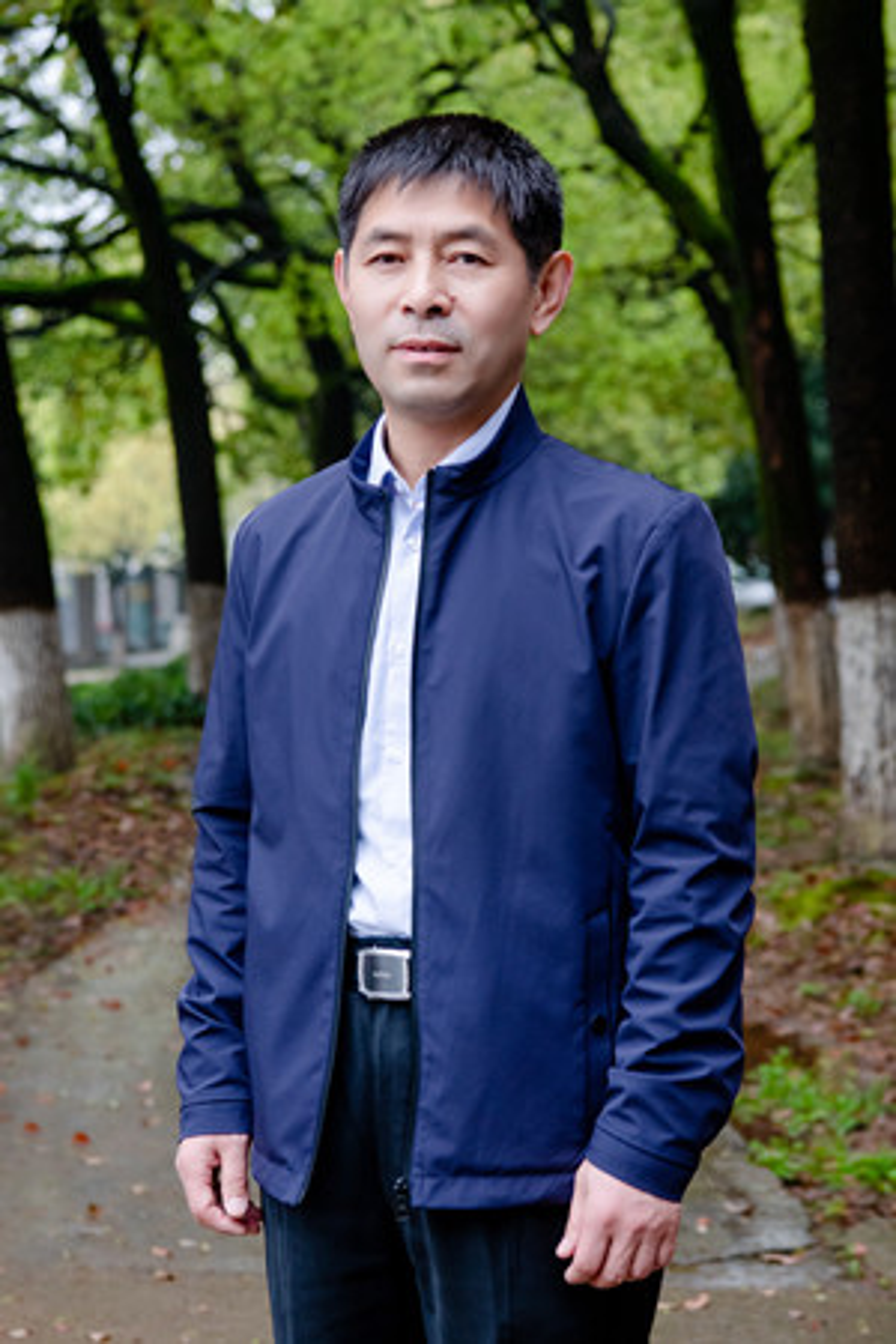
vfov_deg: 32.4
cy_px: 672
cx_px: 448
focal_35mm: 62
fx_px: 2314
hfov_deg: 21.9
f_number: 5
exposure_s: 1/400
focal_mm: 62
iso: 1000
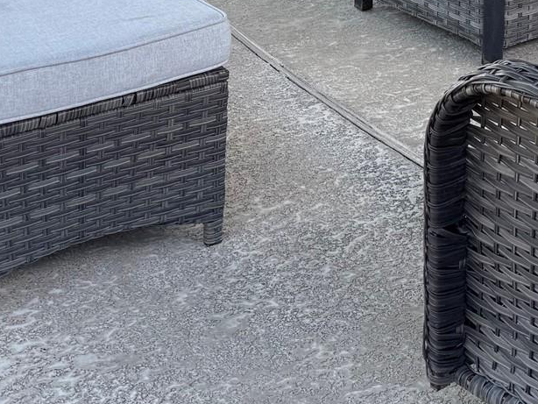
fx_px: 1244
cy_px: -262
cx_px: 333
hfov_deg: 24.3
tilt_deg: -6.4
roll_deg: +0.4
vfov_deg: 16.3
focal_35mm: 80
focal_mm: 6.76
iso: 80
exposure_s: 1/428
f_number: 1.78
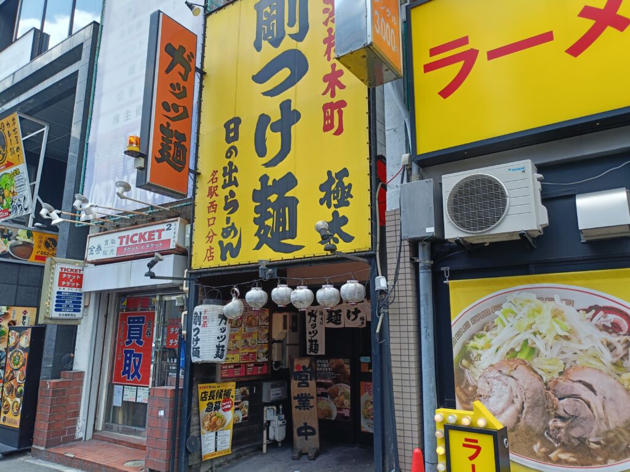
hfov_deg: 69.4
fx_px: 455
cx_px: 315
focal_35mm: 25
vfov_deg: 54.9
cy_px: 236
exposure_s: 1/144
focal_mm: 4.7
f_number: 1.7
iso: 50
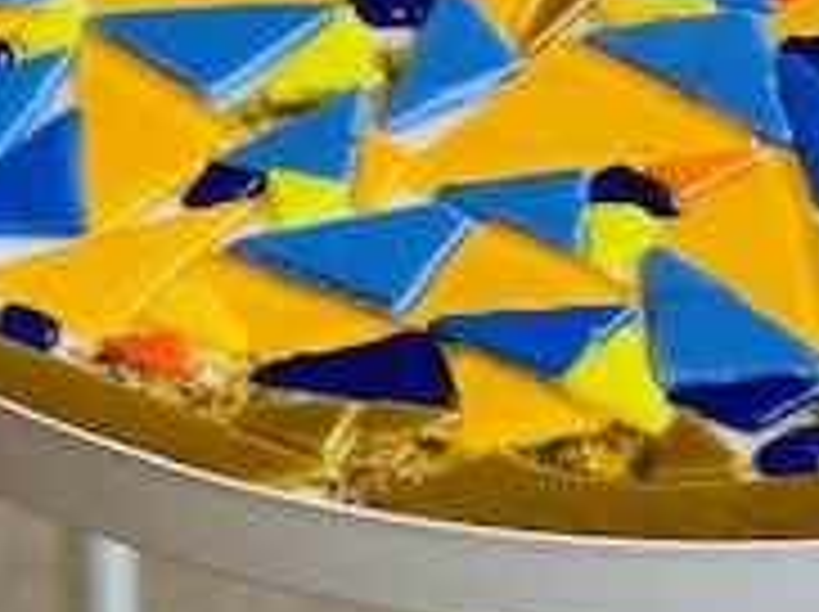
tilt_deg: -40.3
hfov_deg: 7.3
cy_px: 94
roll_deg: -1.0
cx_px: 680
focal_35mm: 271
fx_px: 6403
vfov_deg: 5.5
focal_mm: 9
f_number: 2.8
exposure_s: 1/120
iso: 125
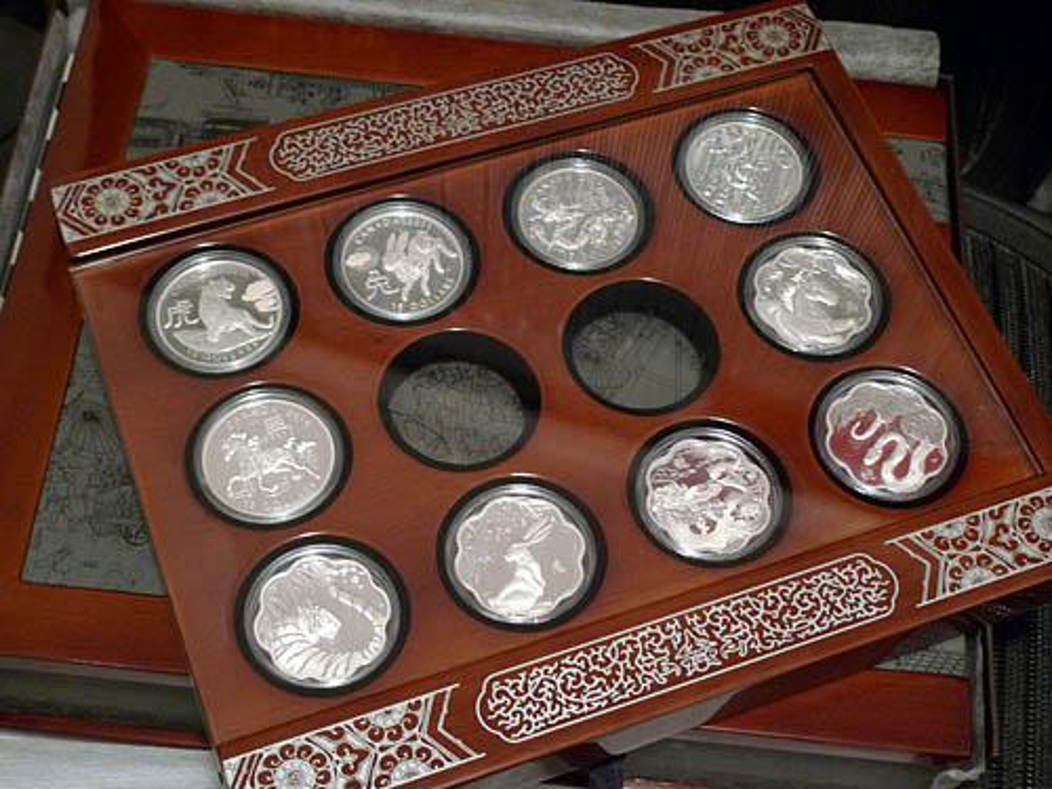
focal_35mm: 60
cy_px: 394
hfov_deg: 32.2
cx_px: 526
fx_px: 1823
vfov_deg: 24.4
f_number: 2.8
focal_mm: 12.8
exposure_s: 1/8
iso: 400
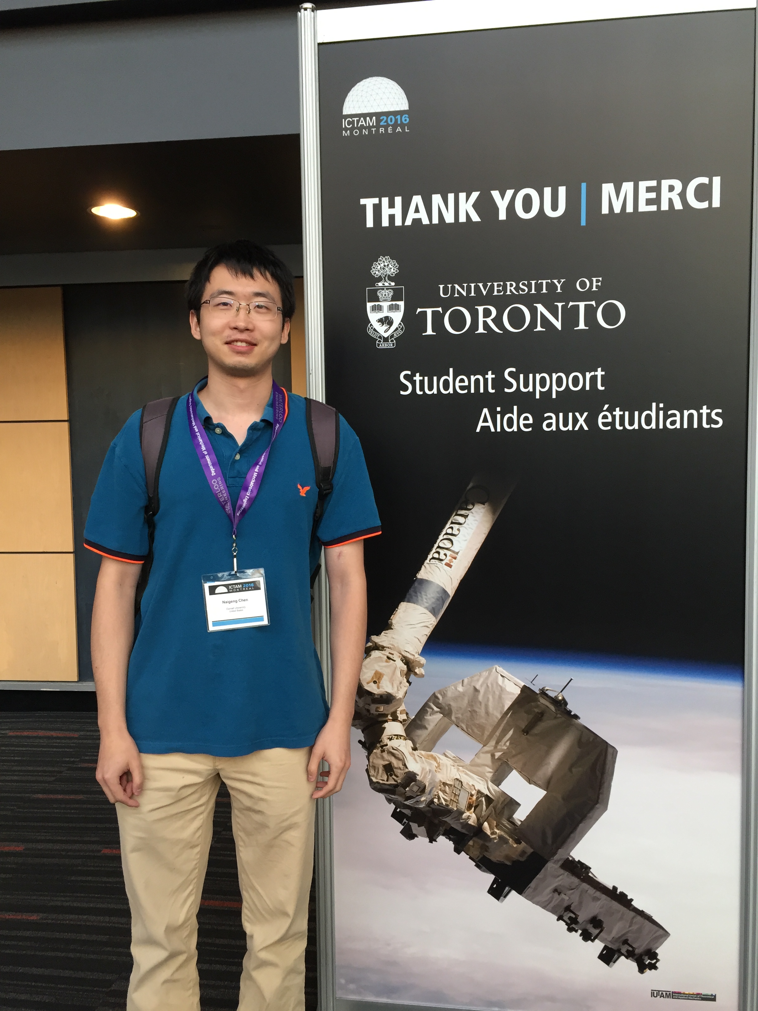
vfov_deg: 61.7
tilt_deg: -2.9
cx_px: 379
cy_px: 506
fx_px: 847
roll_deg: +0.8
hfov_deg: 48.2
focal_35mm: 29
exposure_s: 1/30
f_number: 2.2
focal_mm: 4.15
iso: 32
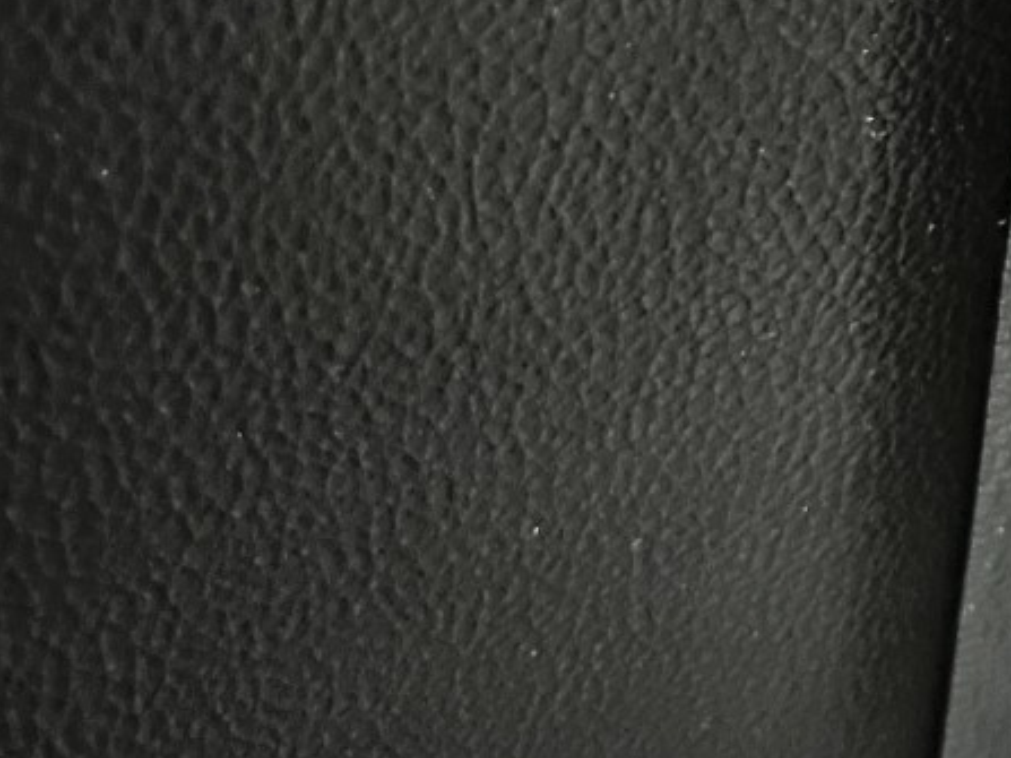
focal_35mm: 93
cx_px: 1547
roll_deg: +2.8
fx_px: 2715
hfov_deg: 18.5
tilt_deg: -9.1
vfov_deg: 15.3
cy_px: -158
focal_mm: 5.1
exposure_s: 1/25
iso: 1000
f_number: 1.6
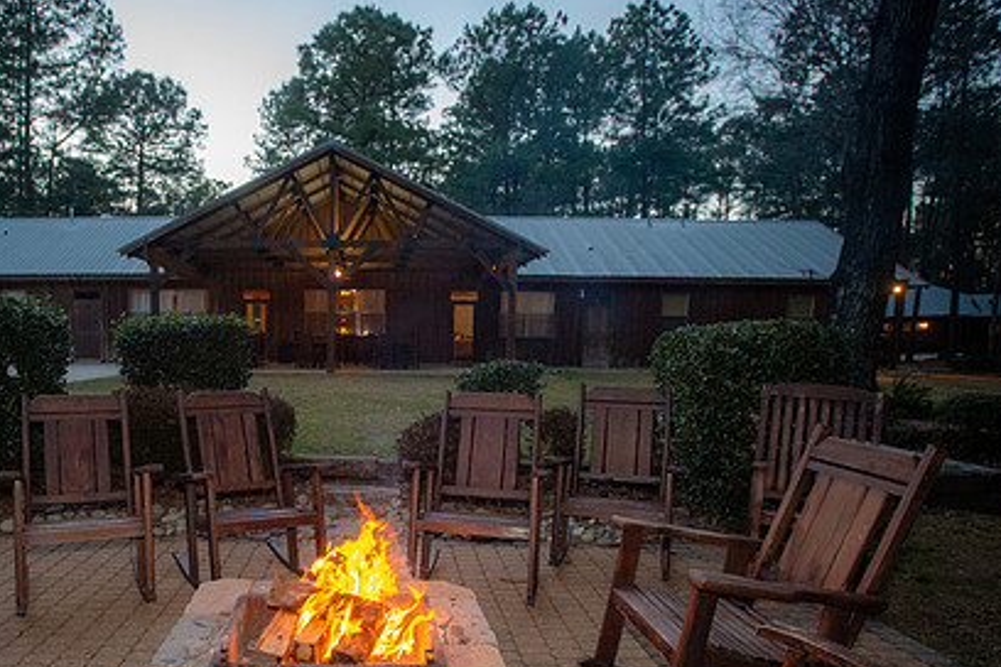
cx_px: 336
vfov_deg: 47.4
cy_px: 427
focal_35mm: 27
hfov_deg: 65.7
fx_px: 751
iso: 4000
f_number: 4.5
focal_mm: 19
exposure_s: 1/200
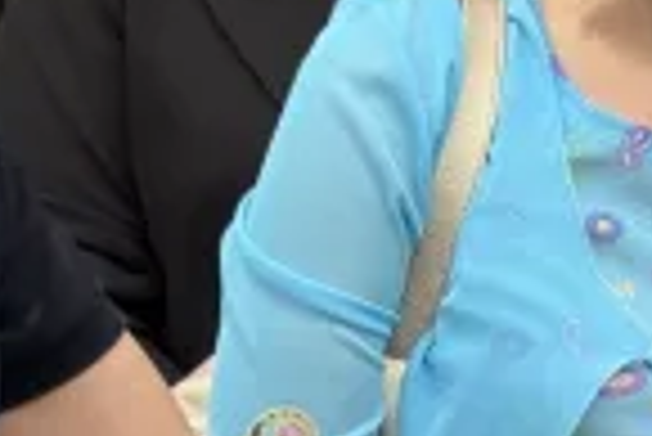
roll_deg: -0.3
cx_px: 1228
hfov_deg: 9.4
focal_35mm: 206
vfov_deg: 6.7
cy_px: 9
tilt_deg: -3.8
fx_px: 3735
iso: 64
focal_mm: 6.76
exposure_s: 1/828
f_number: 1.78
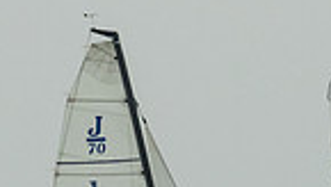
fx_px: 8076
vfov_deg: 1.3
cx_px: -59
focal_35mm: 919
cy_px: 341
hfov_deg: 2.3
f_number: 9
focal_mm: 120
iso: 800
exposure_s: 1/2500
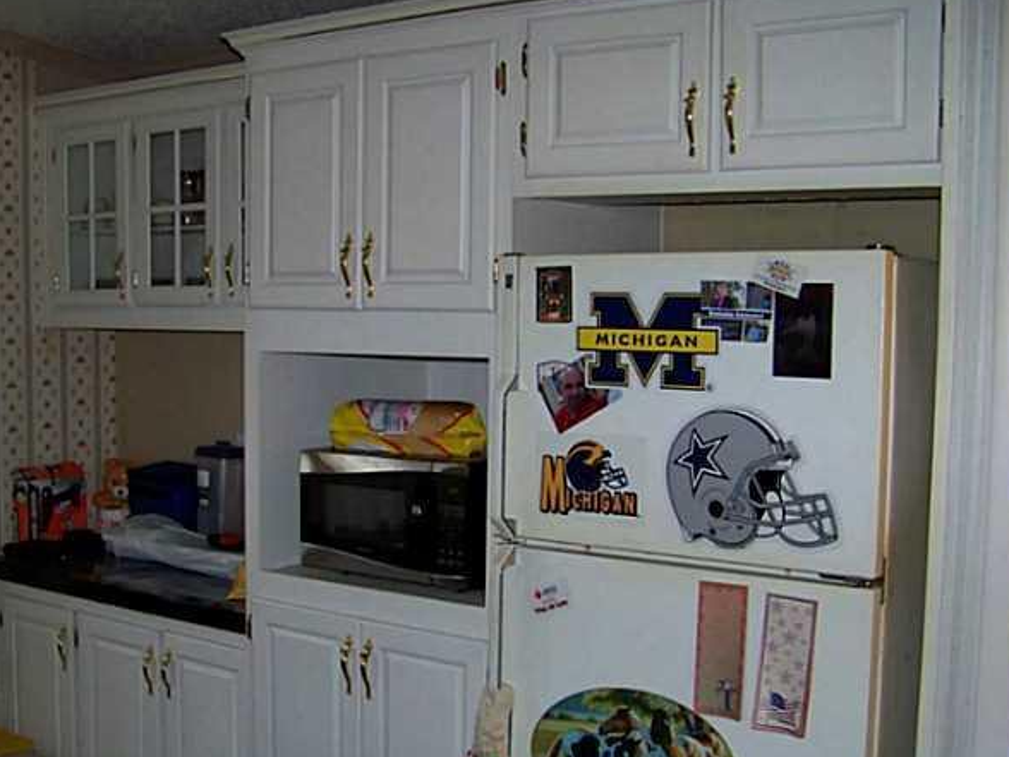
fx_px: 1428
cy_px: 465
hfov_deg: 38.5
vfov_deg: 29.6
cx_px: 348
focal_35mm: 49
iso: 200
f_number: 2.8
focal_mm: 5.85
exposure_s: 1/30
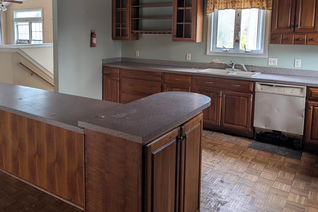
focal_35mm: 32
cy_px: 67
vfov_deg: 40.5
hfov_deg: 58.2
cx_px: 126
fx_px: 283
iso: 52
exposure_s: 1/23.8
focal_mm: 6.9
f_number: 1.68
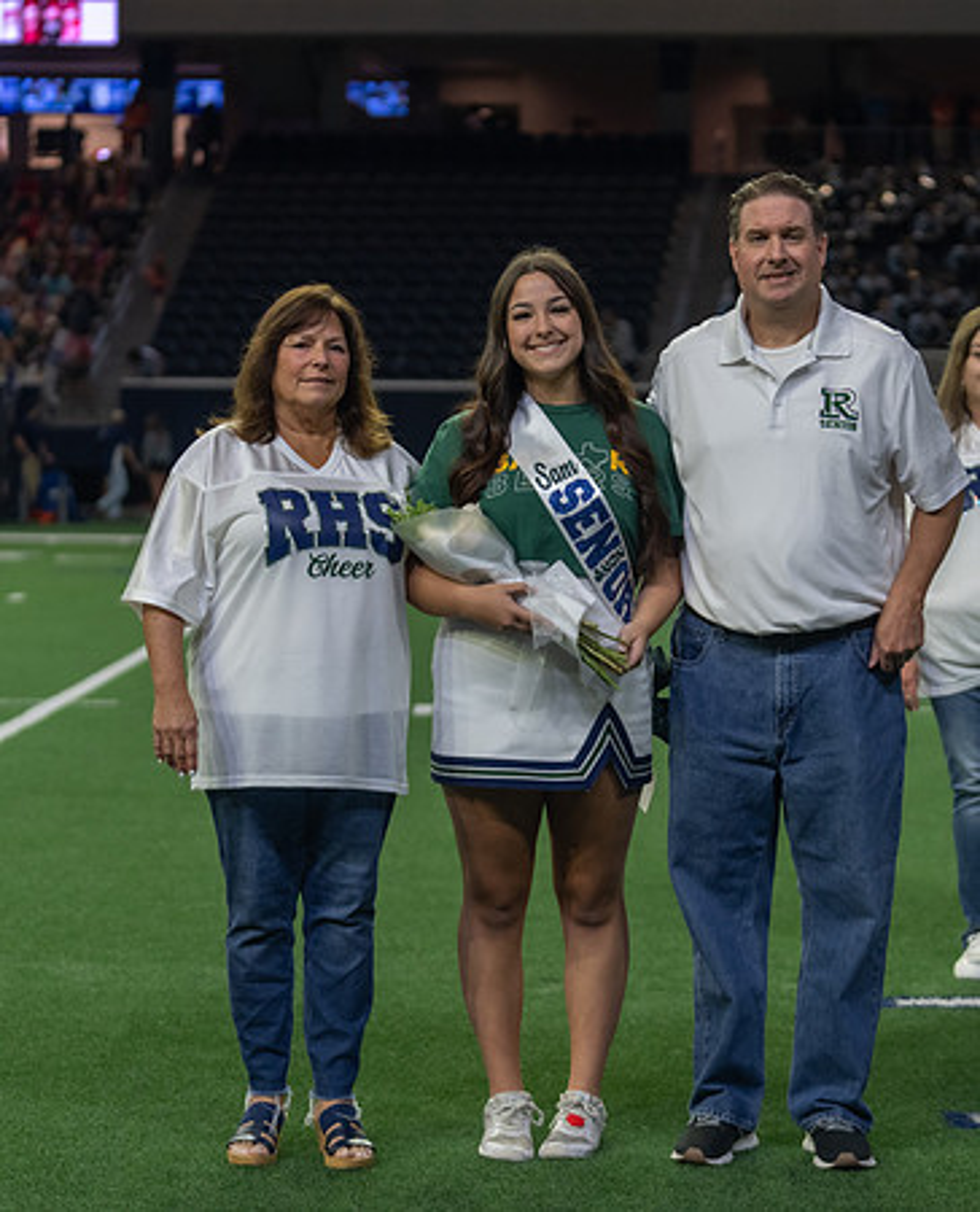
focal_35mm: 103
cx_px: 563
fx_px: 3722
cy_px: 639
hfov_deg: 15.0
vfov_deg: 18.5
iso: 1000
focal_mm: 70
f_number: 2.8
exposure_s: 1/320
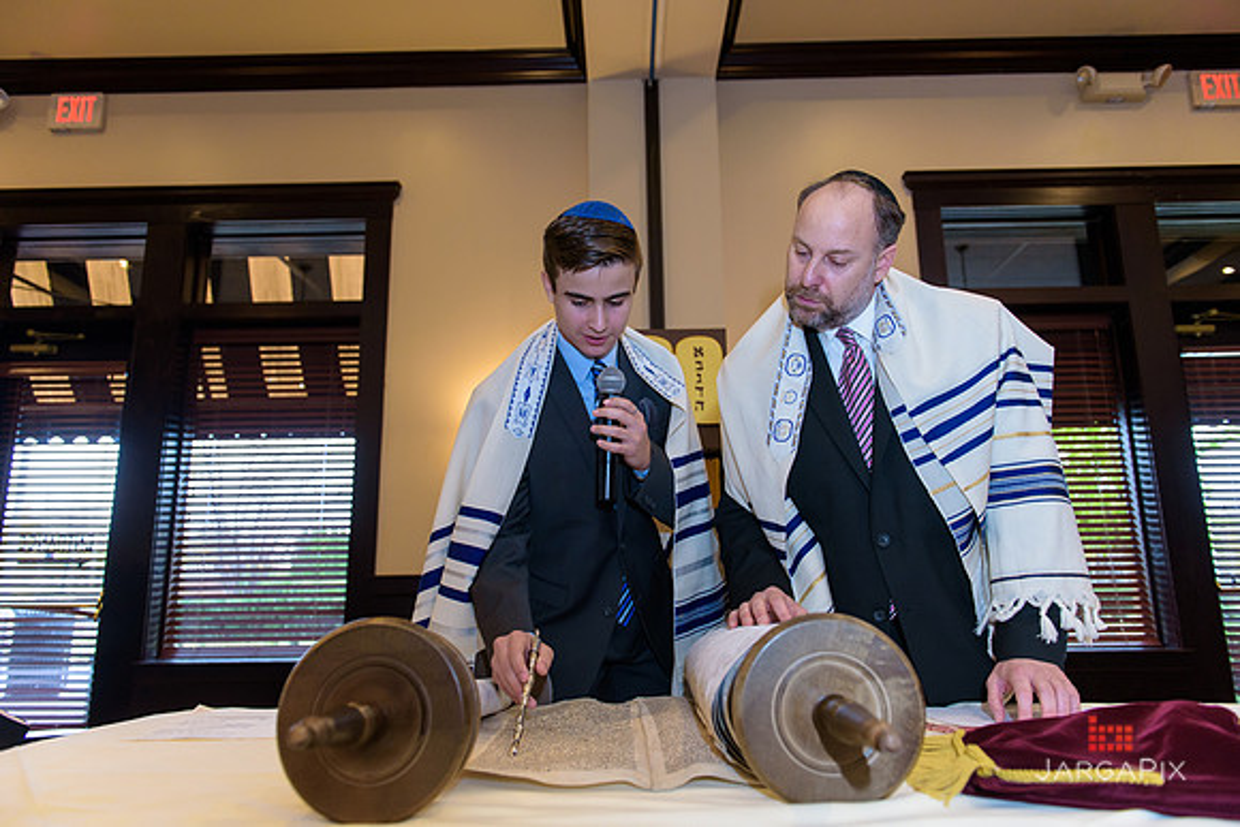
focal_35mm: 24
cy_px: 414
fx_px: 827
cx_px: 620
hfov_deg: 73.7
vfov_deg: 53.2
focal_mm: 24
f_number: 3.2
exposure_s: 1/125
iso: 1250
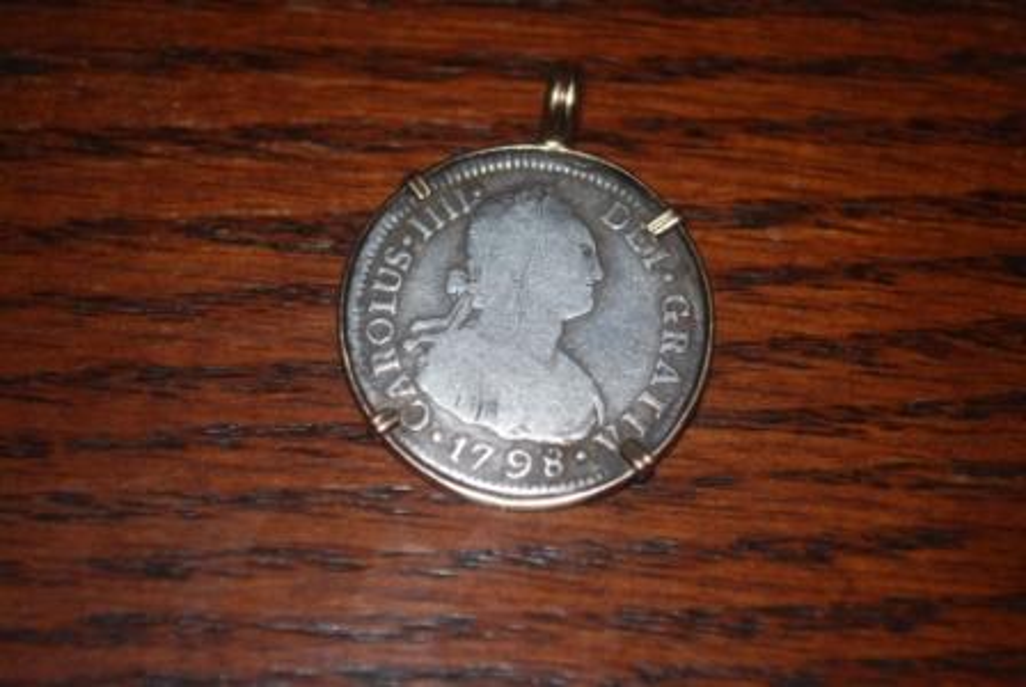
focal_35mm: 82
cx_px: 513
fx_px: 2354
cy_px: 344
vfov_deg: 16.6
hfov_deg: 24.6
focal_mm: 55
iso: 200
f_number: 5.6
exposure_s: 1/60
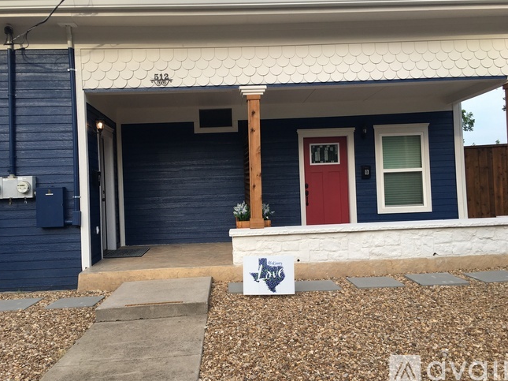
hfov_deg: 60.0
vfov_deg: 46.8
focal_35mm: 30
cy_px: 189
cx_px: 254
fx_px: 440
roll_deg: +1.7
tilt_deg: +1.5
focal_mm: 4.15
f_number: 2.2
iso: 25
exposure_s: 1/478
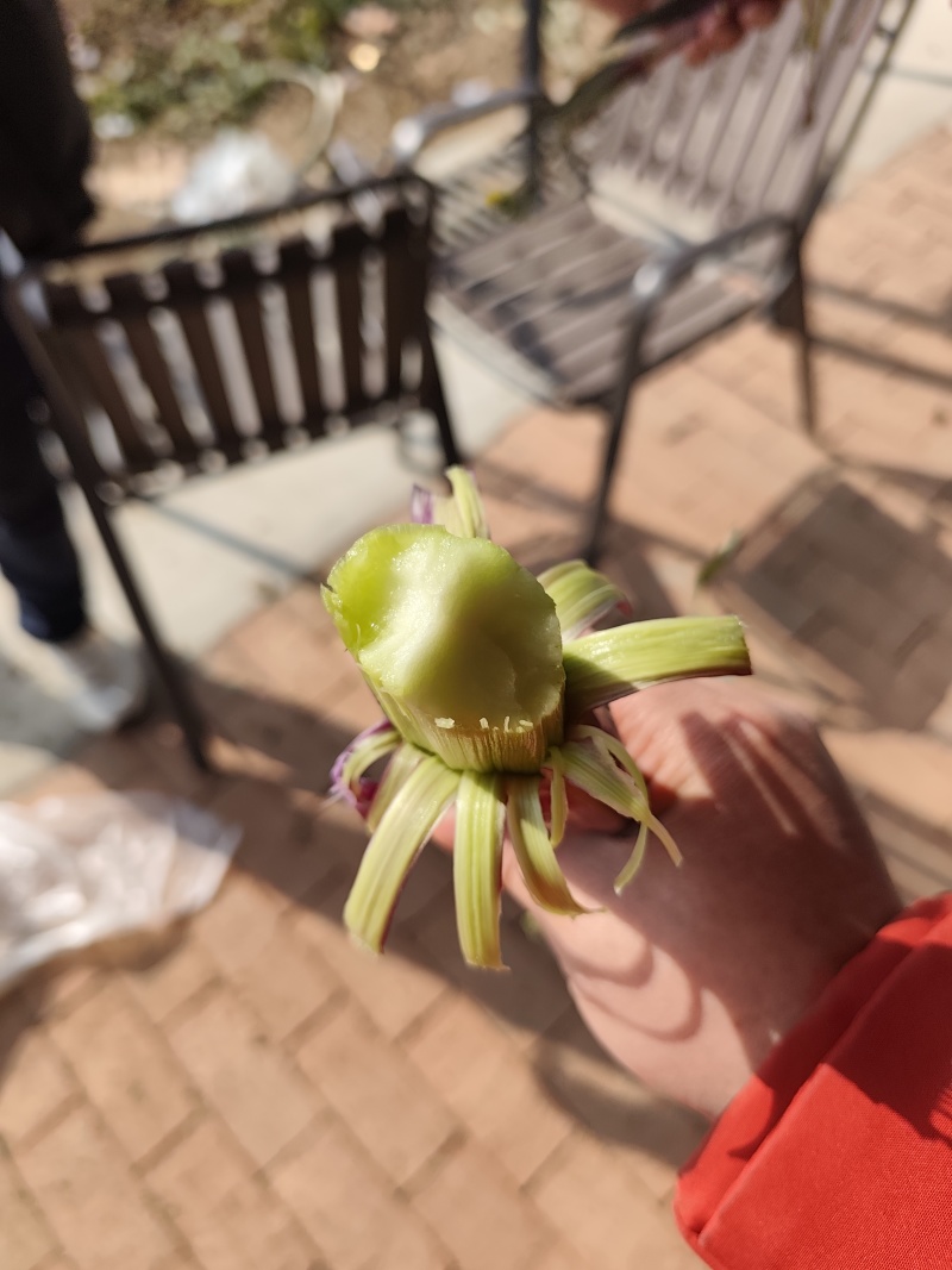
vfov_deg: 71.6
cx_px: 476
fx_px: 880
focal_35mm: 24
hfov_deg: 56.8
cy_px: 635
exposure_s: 1/1774
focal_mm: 5.84
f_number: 1.6
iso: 50
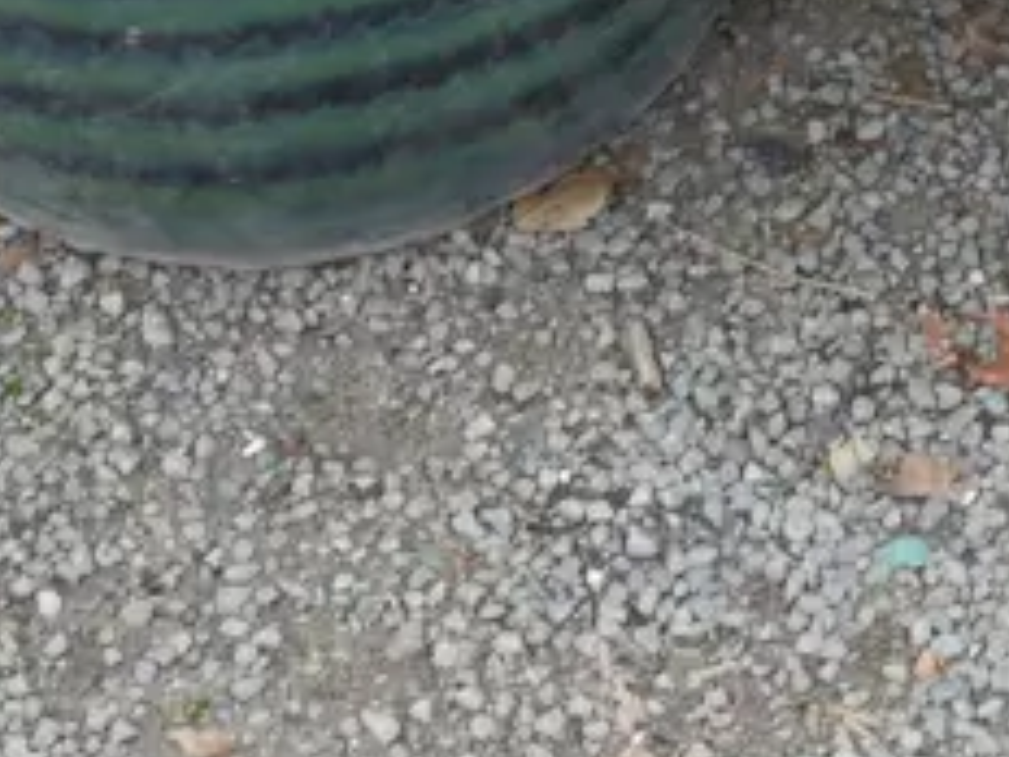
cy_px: -326
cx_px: 1170
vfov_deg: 6.9
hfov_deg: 9.2
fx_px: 6179
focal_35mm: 212
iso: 200
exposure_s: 1/80
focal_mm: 24
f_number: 5.2
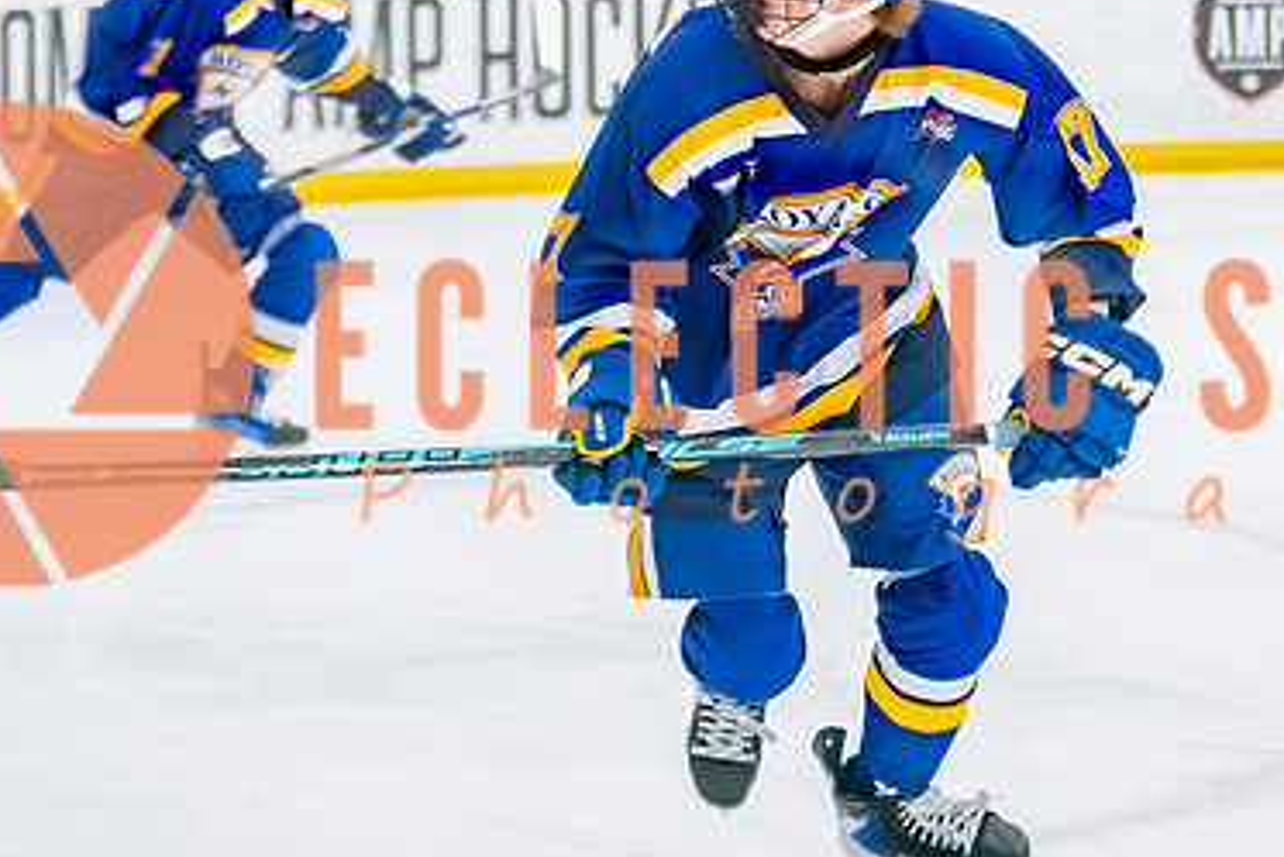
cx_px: 744
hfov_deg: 12.7
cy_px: 62
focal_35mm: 162
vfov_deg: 8.4
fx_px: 5780
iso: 3200
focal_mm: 70
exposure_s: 1/640
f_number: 2.8
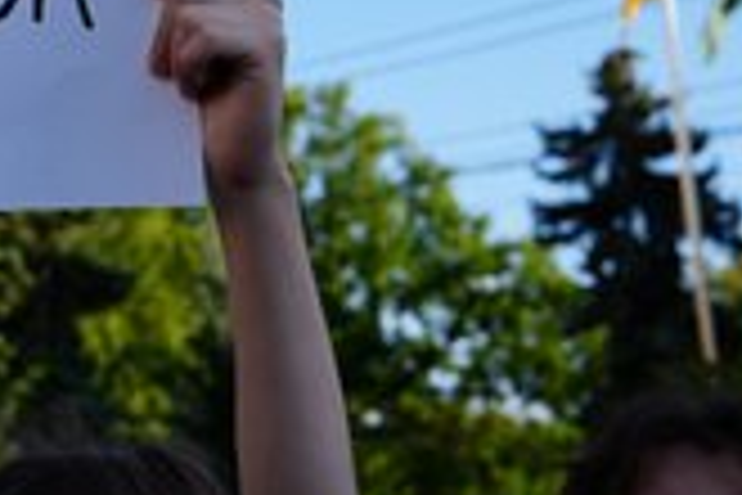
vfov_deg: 14.5
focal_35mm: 92
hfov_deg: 20.7
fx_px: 1896
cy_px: -65
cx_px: -153
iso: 80
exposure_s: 1/320
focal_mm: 38
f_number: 5
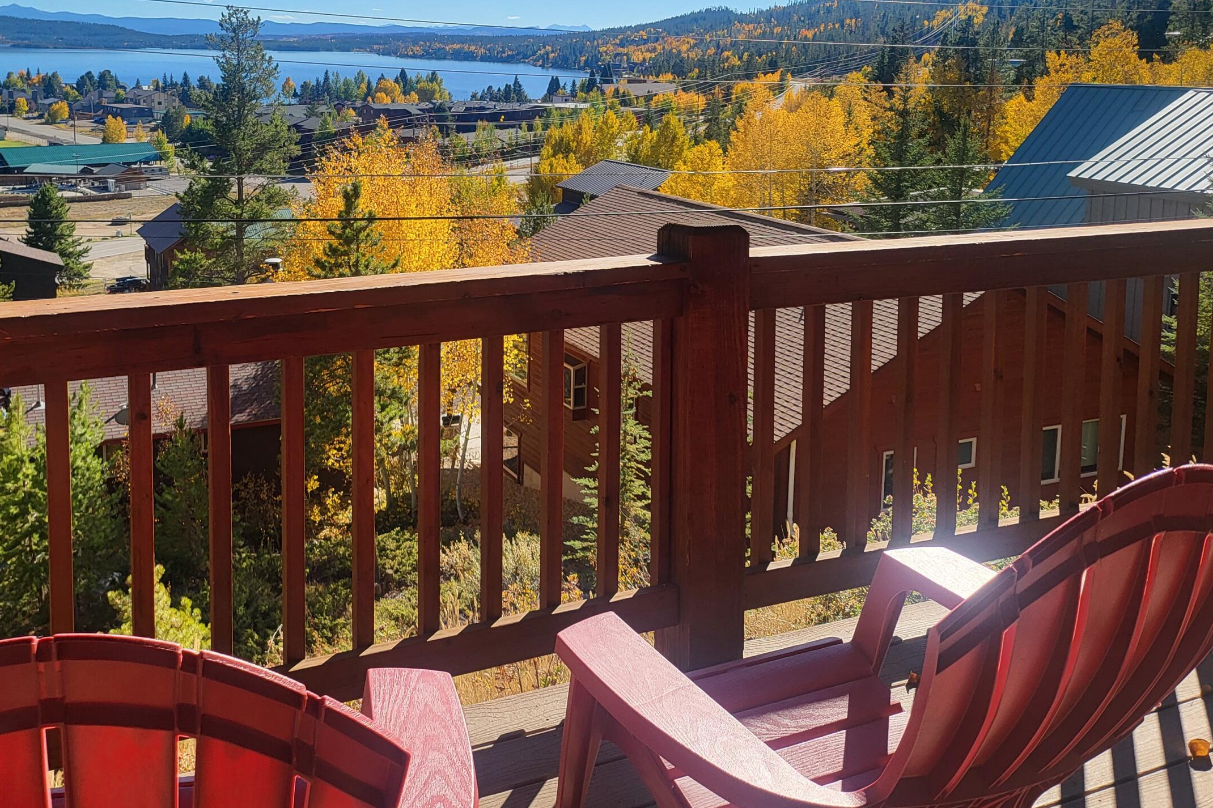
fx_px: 1179
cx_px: 481
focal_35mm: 35
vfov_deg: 37.2
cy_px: 237
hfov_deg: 54.0
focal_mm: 5
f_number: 1.8
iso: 40
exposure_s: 1/1614
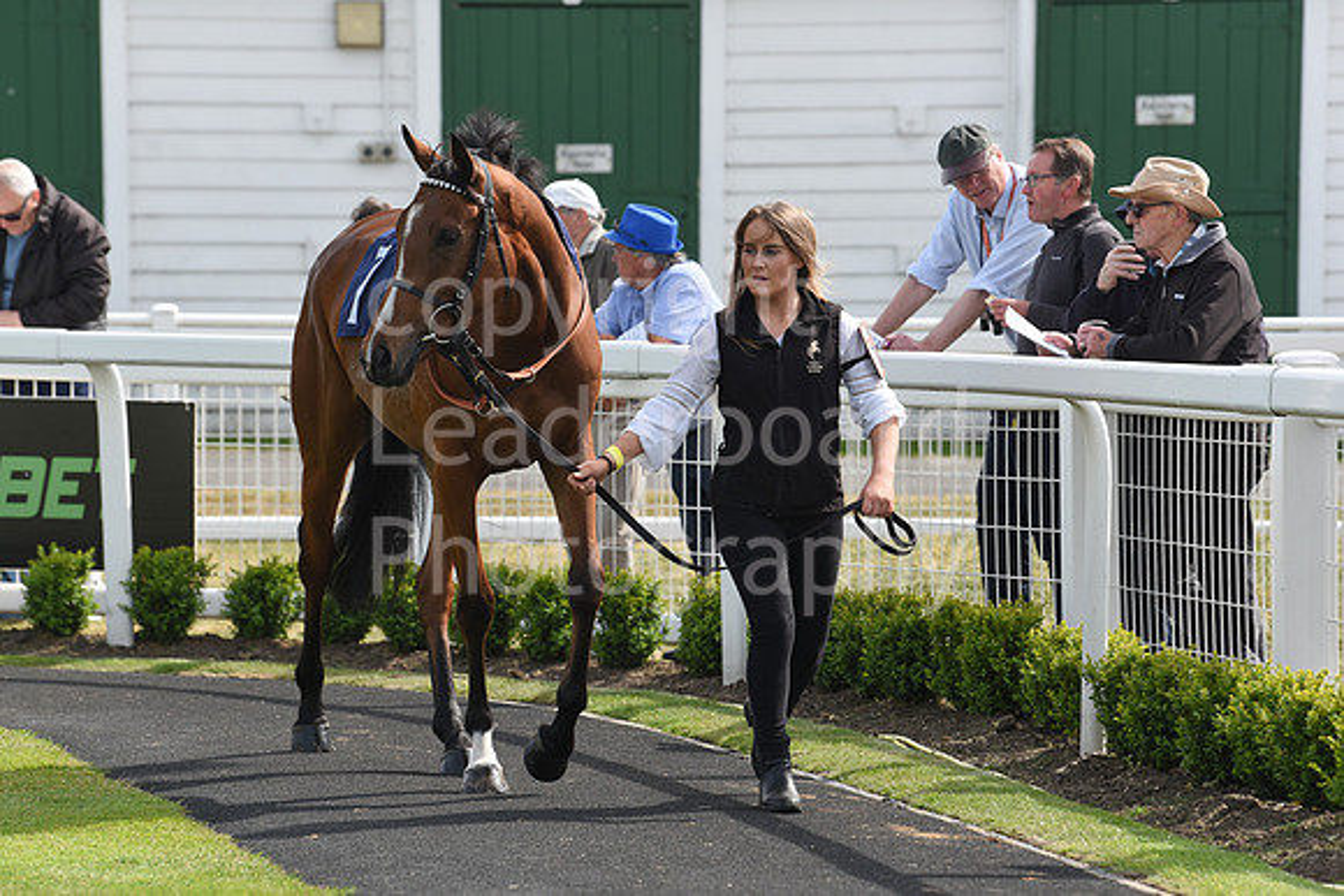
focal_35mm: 200
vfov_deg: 6.9
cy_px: 448
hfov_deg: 10.3
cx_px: 672
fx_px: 7468
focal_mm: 200
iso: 400
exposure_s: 1/1250
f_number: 5.6
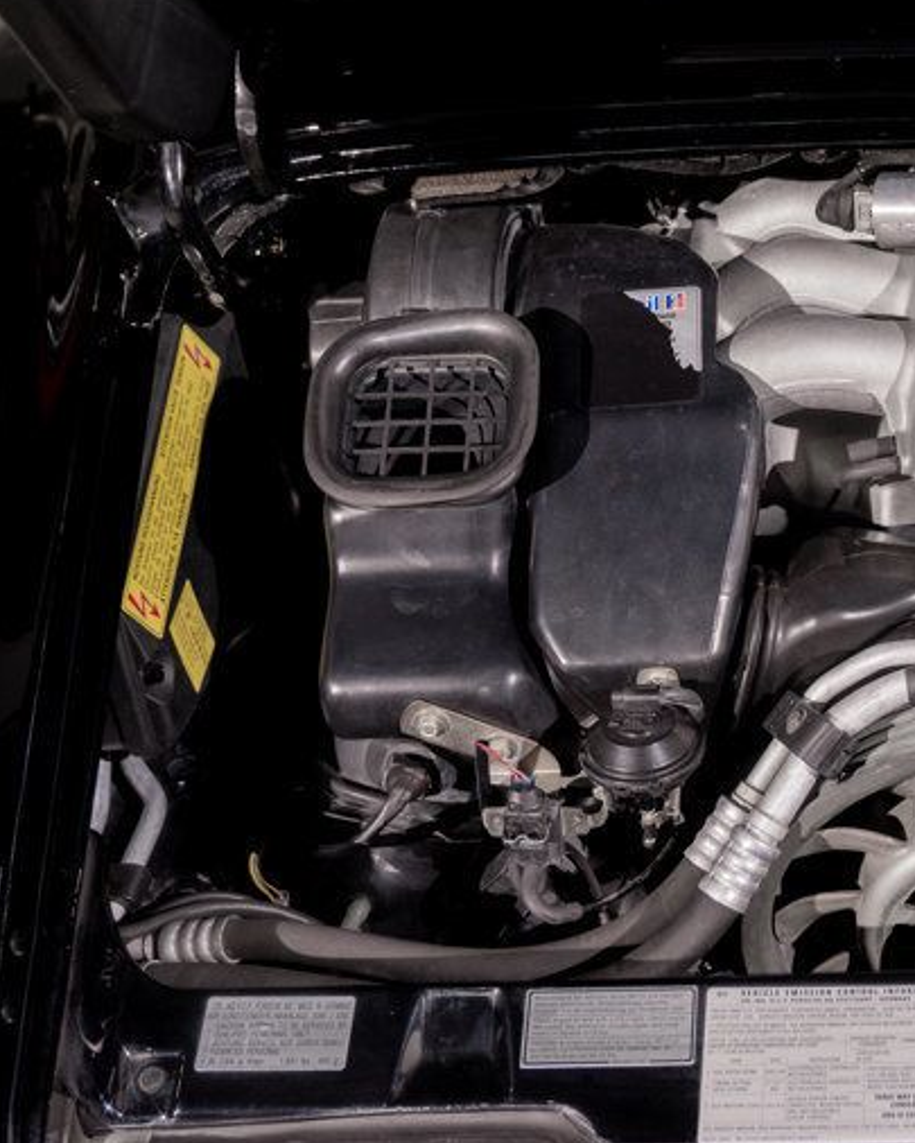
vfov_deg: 33.0
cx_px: 969
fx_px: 1929
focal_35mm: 57
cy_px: 523
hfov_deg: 25.1
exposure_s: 1/80
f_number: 4.5
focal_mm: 30
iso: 160
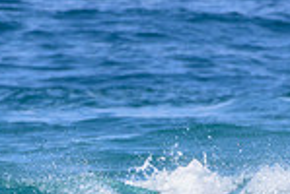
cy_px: 294
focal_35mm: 2912
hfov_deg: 0.7
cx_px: 115
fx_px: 23504
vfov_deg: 0.5
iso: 400
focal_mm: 500
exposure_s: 1/2000
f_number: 5.6
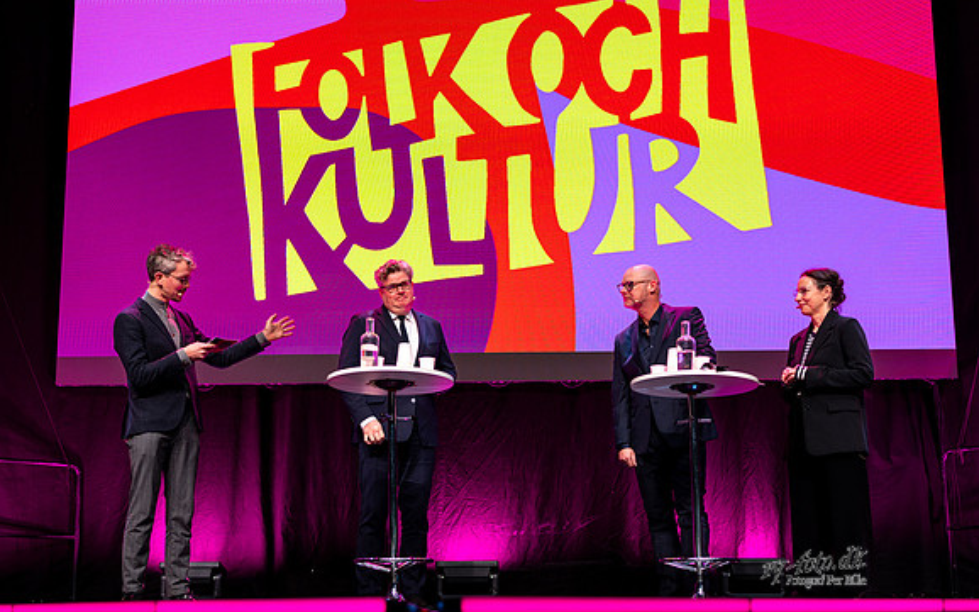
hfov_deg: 42.5
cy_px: 398
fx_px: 1254
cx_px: 416
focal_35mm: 47
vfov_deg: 27.3
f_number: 1.4
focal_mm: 35
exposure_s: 1/200
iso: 100
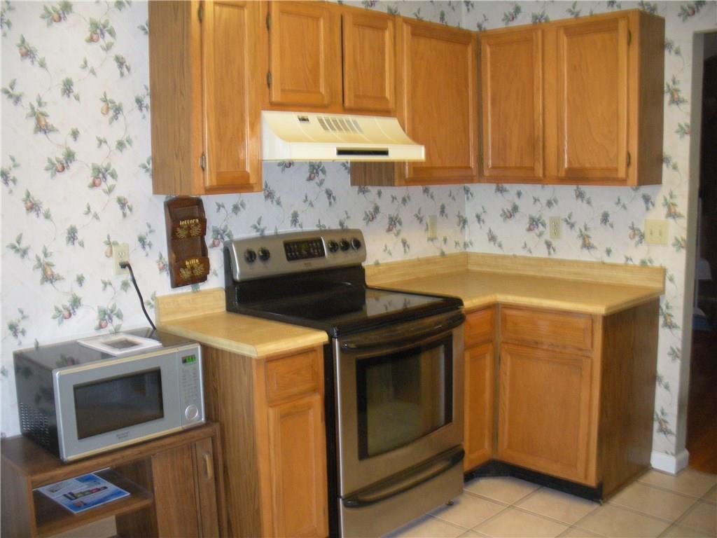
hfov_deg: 51.4
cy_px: 269
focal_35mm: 36
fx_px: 746
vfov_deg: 39.7
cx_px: 358
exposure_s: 1/30
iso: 346
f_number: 3.5
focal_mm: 6.3
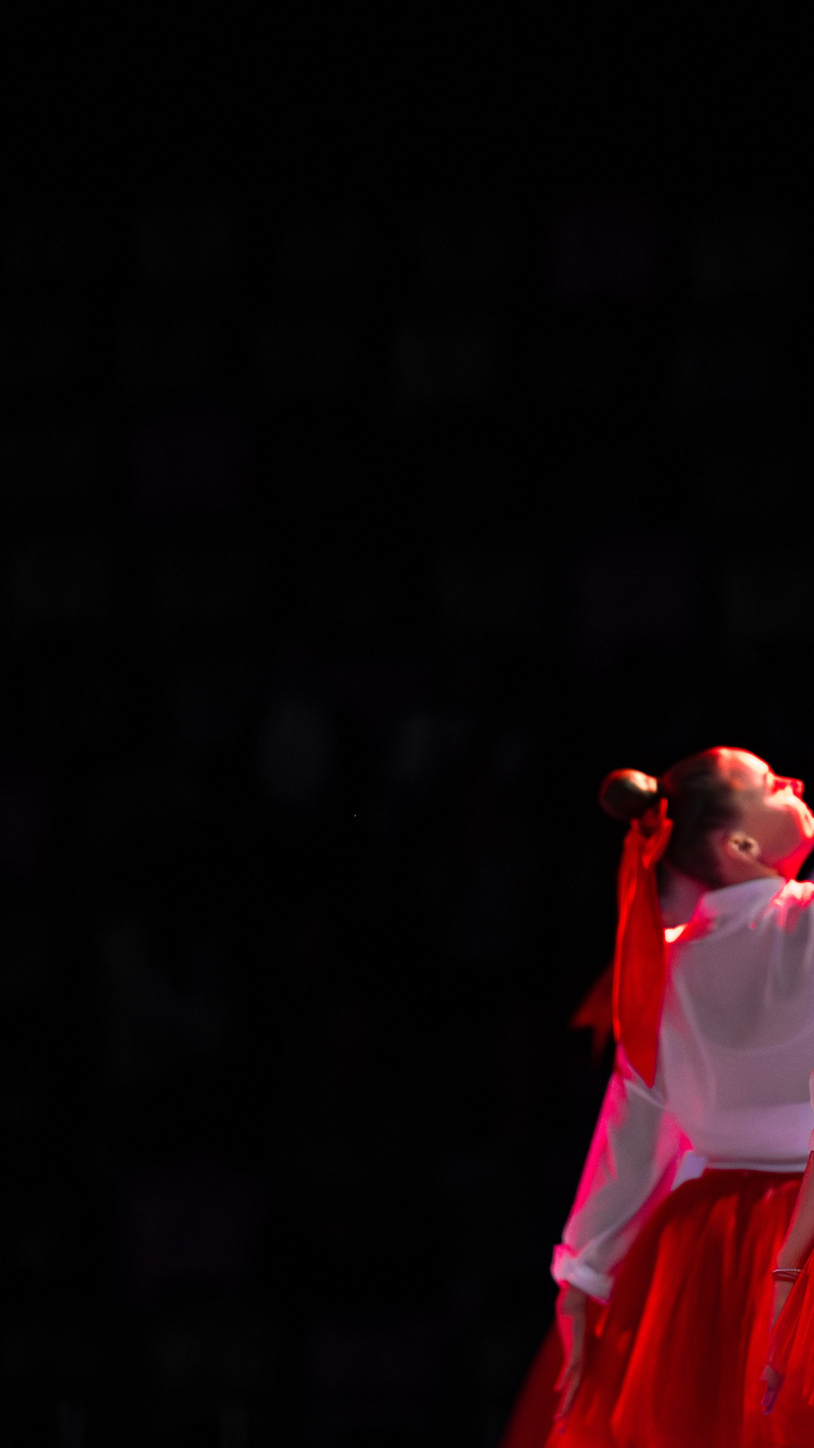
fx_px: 14848
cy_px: 681
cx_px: 630
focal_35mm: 387
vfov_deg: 5.6
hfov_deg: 3.1
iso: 3200
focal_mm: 200
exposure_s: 1/1250
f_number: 2.8
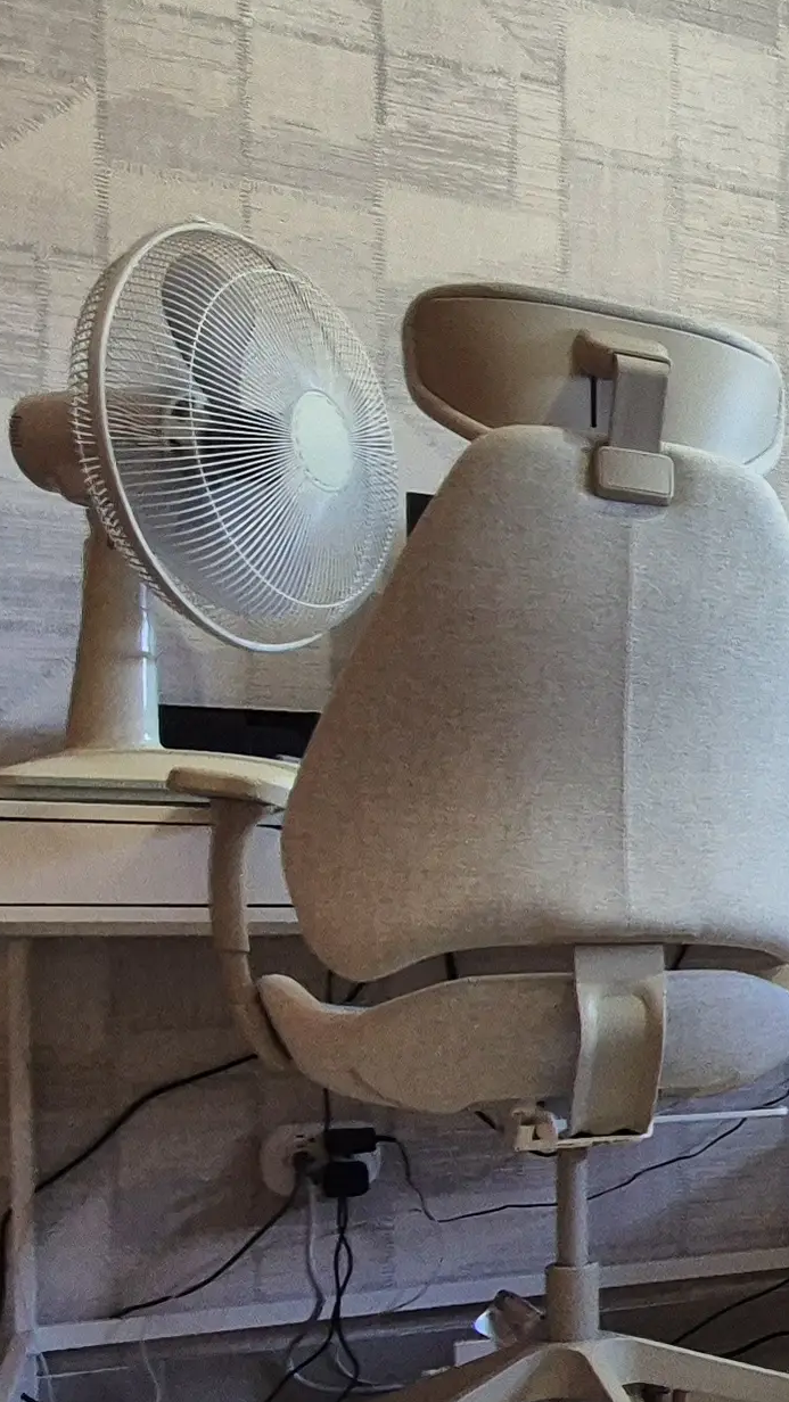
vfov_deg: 43.9
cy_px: 947
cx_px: 1624
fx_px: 1711
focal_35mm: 46
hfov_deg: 17.5
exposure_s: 1/60
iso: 200
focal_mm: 2.2
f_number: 2.2
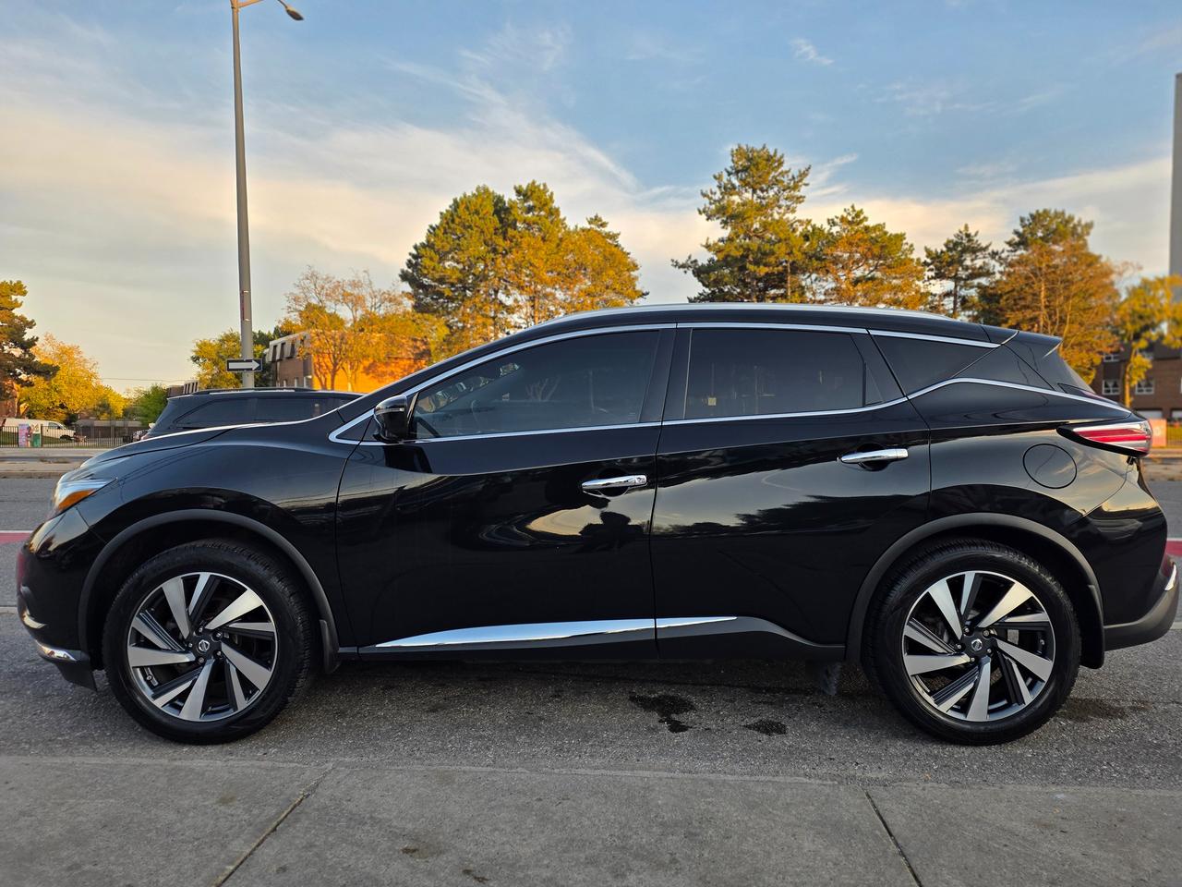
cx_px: 591
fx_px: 785
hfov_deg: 73.9
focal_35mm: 23
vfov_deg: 58.9
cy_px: 444
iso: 80
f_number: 1.7
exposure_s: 1/1252
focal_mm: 6.25
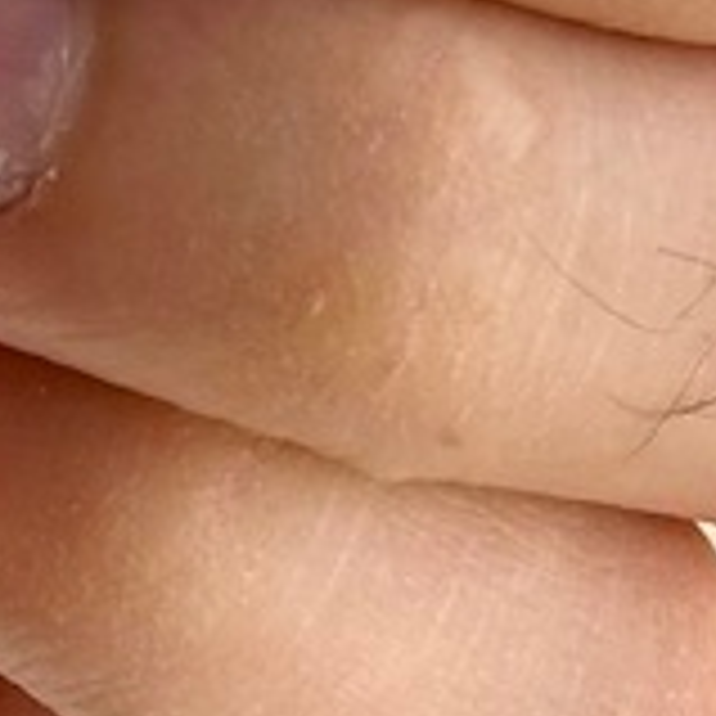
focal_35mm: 341
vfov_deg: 5.0
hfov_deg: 5.1
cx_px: -135
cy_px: -1049
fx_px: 7980
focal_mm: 6.86
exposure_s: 1/751
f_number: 1.78
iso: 64
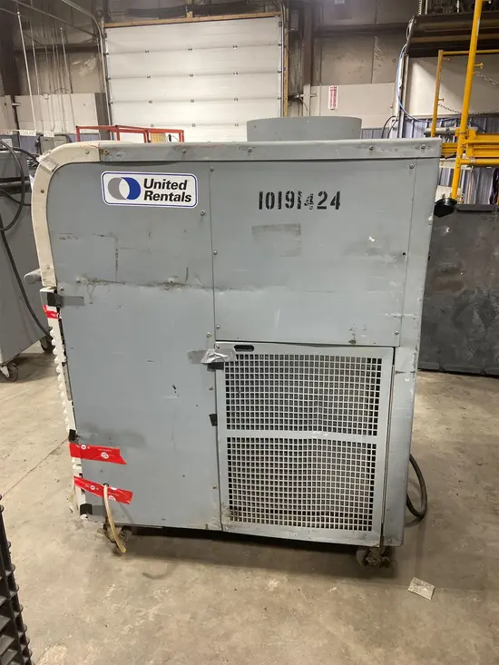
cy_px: 332
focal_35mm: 26
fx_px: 500
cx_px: 250
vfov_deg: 67.3
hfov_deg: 53.1
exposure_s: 1/60
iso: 125
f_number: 1.8
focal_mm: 4.25
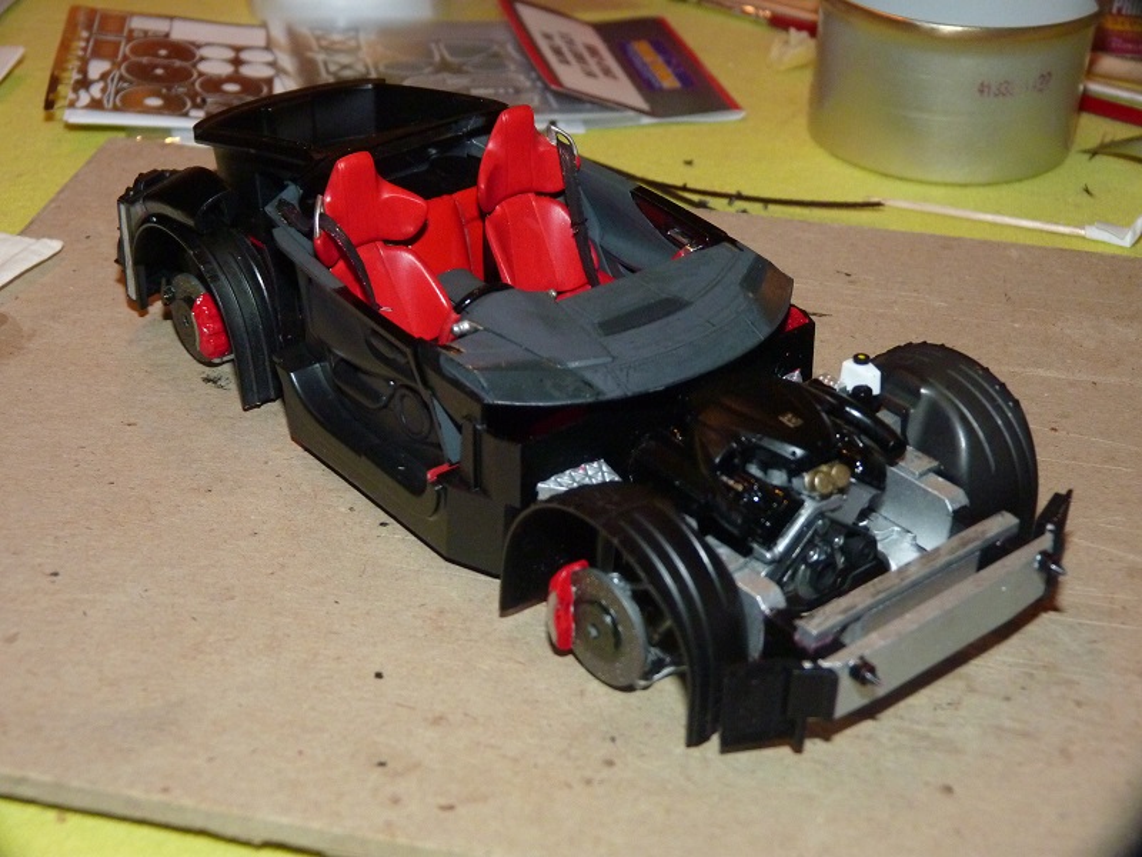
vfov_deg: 29.1
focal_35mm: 50
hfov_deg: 38.2
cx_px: 571
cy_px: 428
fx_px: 1650
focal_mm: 9
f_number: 3.2
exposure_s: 1/30
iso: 400
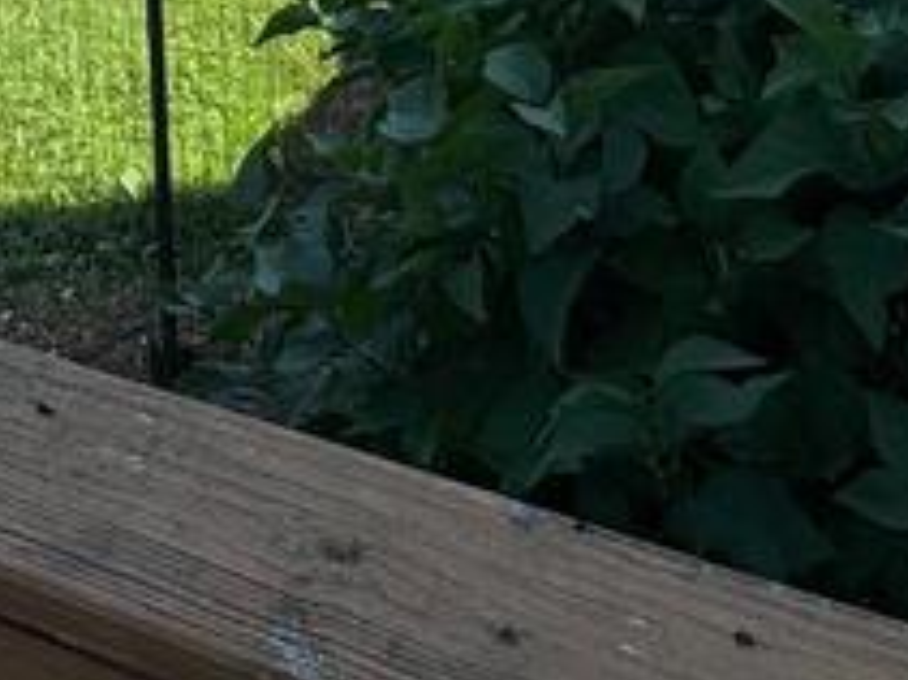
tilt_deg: -1.6
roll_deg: -0.6
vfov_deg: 16.4
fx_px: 1783
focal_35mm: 68
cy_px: -693
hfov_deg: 28.0
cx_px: 181
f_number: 2.2
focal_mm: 2.22
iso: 40
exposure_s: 1/1236
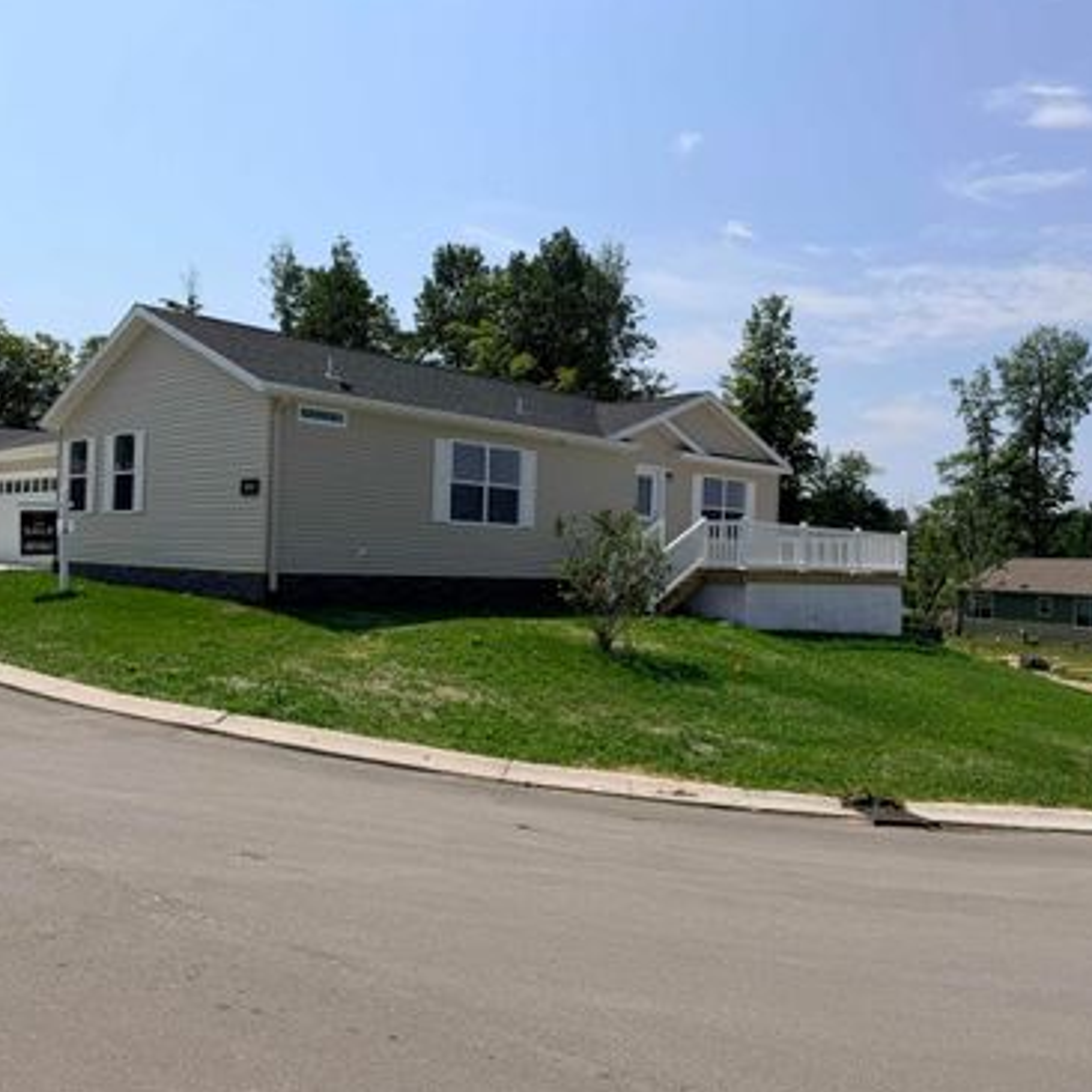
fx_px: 1035
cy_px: 545
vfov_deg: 55.6
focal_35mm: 29
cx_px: 495
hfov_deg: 55.5
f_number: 1.78
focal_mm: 6.76
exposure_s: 1/9091
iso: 80
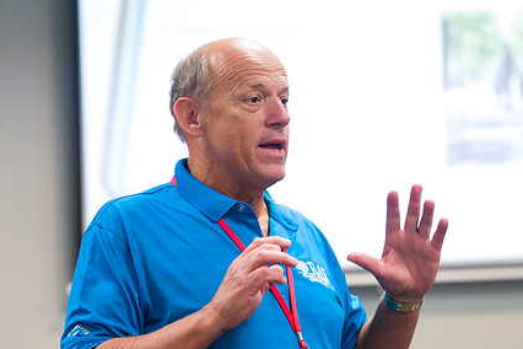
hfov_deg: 11.6
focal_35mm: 177
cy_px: 165
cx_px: 309
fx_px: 2571
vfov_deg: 7.8
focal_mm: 130
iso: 3200
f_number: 3.2
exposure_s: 1/125
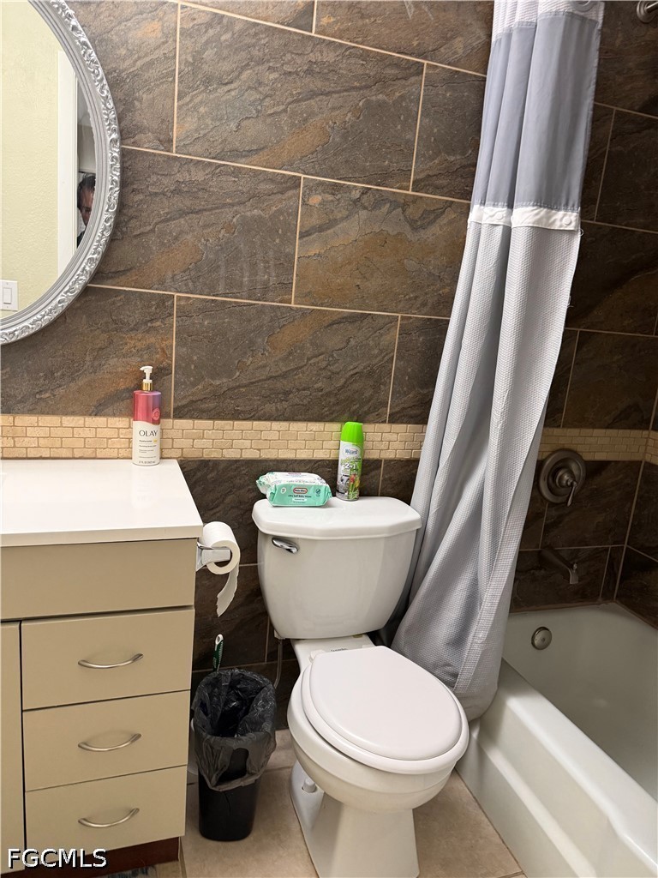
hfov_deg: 56.8
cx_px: 329
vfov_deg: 71.6
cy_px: 439
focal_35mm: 24
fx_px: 608
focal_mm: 6.76
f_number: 1.78
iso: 250
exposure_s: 1/60.2
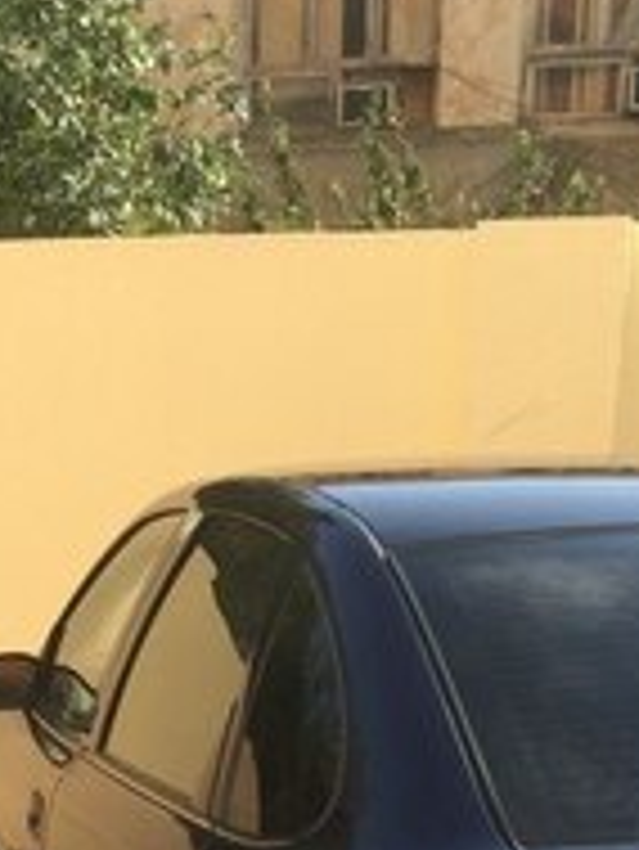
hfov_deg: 19.2
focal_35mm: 76
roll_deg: +0.8
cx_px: 104
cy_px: 1084
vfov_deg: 23.0
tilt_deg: -20.3
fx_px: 1868
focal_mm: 4.15
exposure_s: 1/912
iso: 32
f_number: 2.2
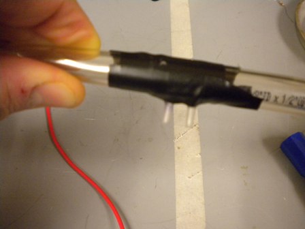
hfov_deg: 52.6
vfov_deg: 40.7
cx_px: 152
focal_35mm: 35
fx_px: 308
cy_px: 114
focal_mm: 6.3
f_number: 3.1
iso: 549
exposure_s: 1/66.1
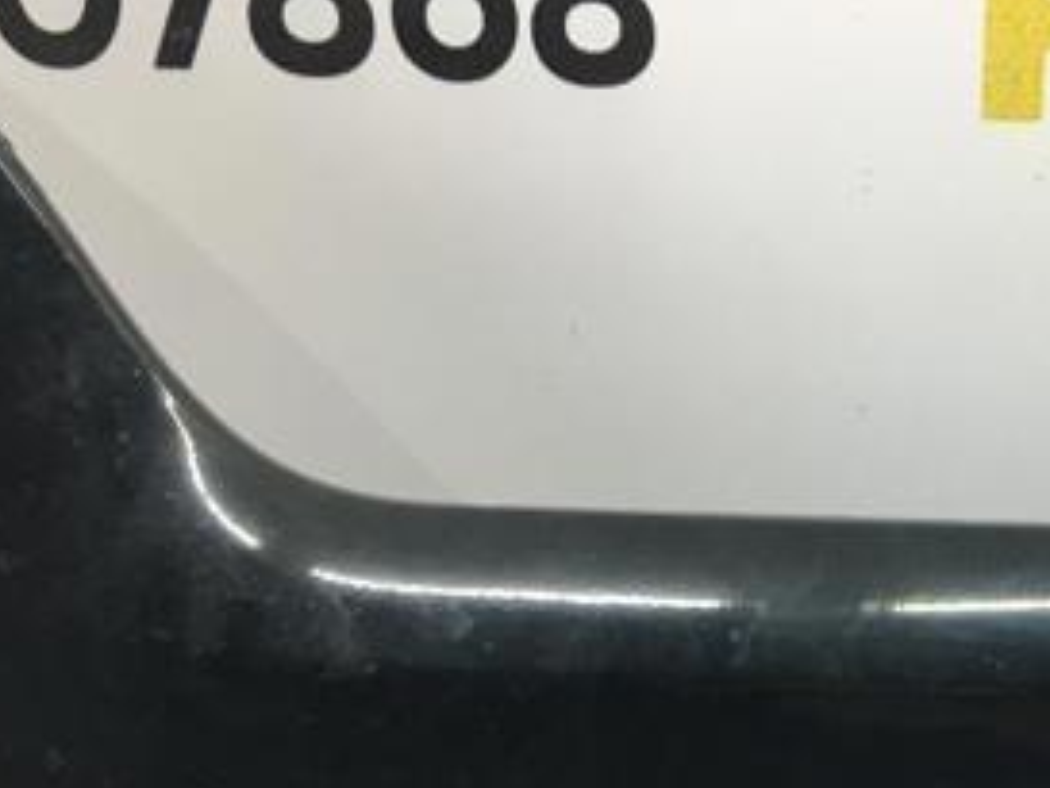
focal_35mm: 68
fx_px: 2064
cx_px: 935
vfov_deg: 20.5
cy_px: 888
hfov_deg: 27.6
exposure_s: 1/33
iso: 32
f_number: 2.2
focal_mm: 4.15
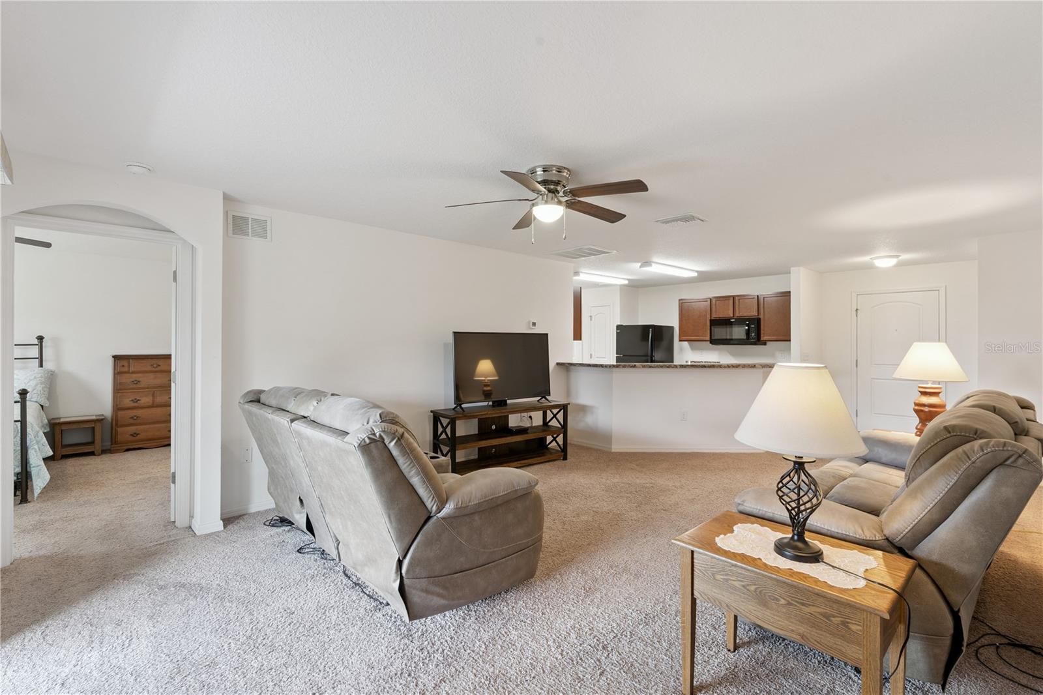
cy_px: 348
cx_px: 522
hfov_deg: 95.0
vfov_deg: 72.0
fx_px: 478
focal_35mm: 16
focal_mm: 16.5
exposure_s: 1/5
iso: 400
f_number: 10
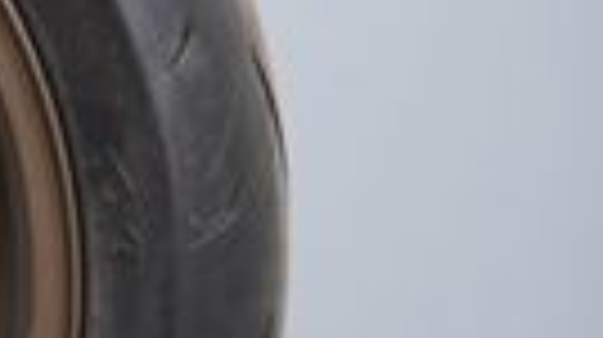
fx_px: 6484
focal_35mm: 406
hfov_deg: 5.2
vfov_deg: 3.0
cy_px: 232
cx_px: -747
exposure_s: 1/100
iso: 1600
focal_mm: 81
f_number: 4
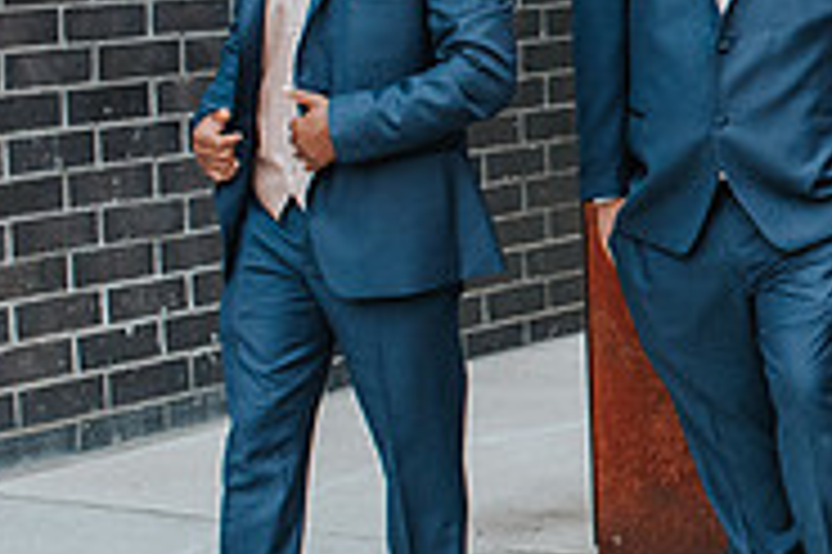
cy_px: 99
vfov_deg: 9.8
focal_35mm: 139
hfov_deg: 13.8
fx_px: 3210
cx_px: 1271
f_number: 4
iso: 2800
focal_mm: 35
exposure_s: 1/2000
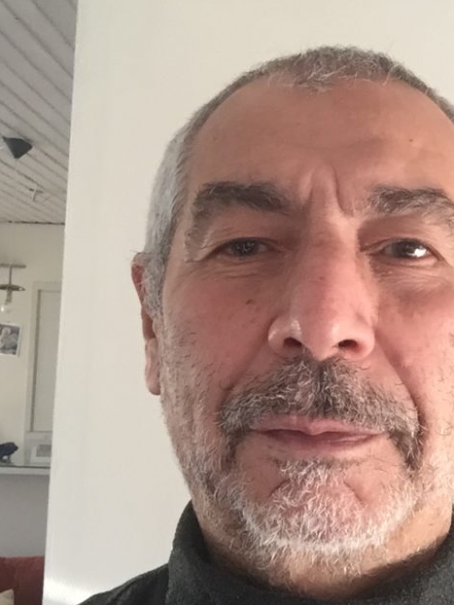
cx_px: 339
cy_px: 314
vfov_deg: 37.5
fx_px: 891
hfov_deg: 28.2
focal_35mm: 51
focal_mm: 2.65
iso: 160
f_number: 2.2
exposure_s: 1/33
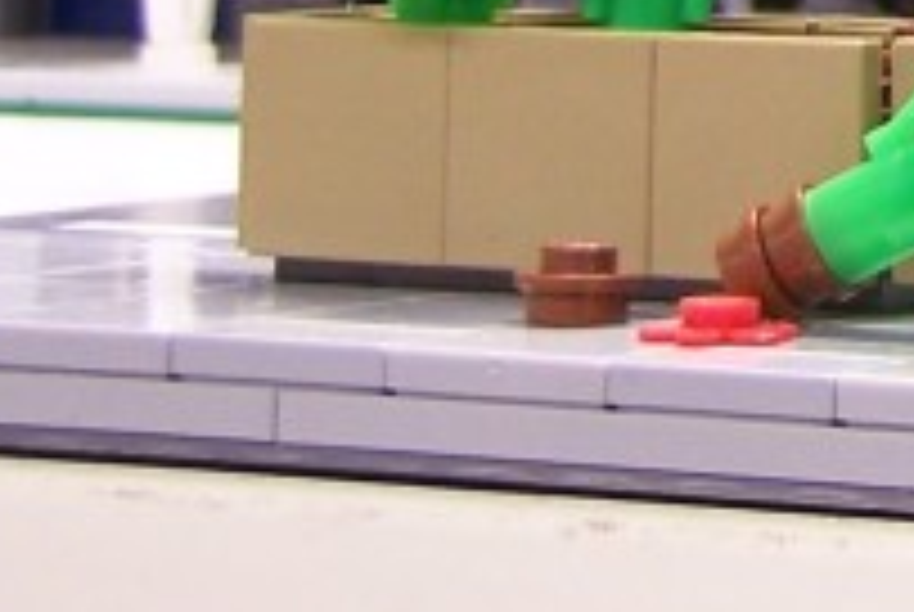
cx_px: 2247
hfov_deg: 7.2
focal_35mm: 267
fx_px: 6789
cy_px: -1062
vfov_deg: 5.0
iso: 80
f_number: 3
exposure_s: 1/4
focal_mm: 8.5
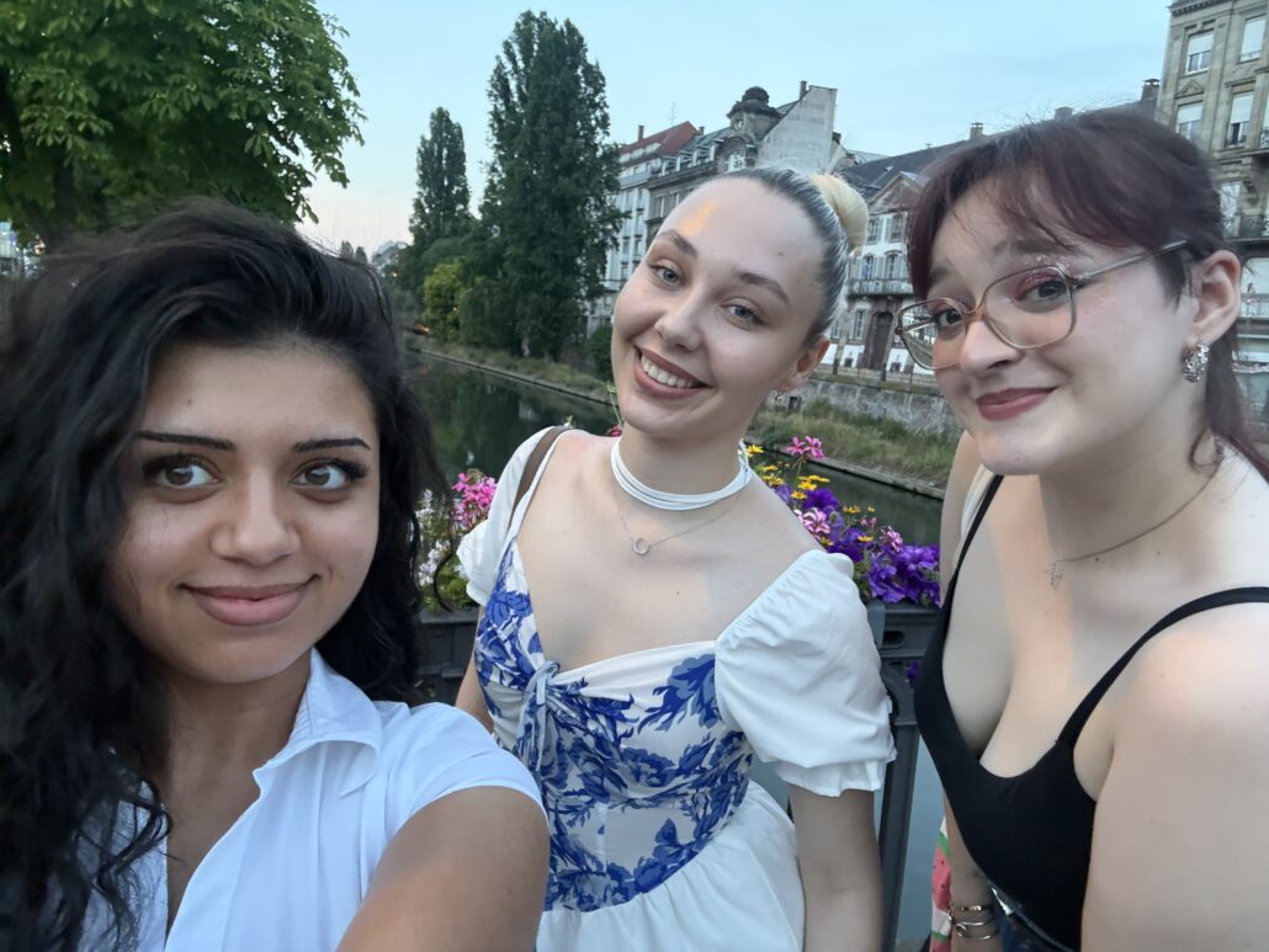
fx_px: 843
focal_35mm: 23
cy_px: 476
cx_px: 634
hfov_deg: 73.9
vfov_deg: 58.9
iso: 320
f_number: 1.9
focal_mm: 2.69
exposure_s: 1/50
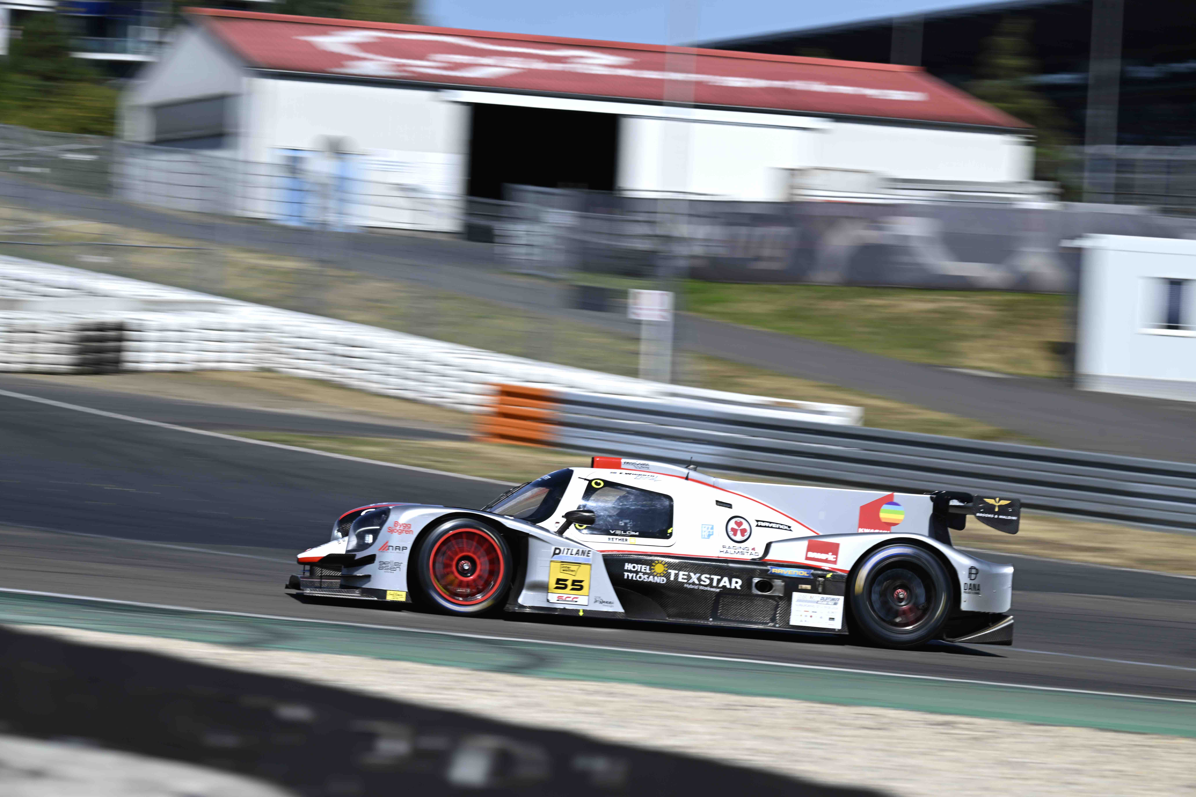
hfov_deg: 12.8
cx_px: 598
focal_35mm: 160
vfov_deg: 8.6
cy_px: 398
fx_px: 5315
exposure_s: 1/80
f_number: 10
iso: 32
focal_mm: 160
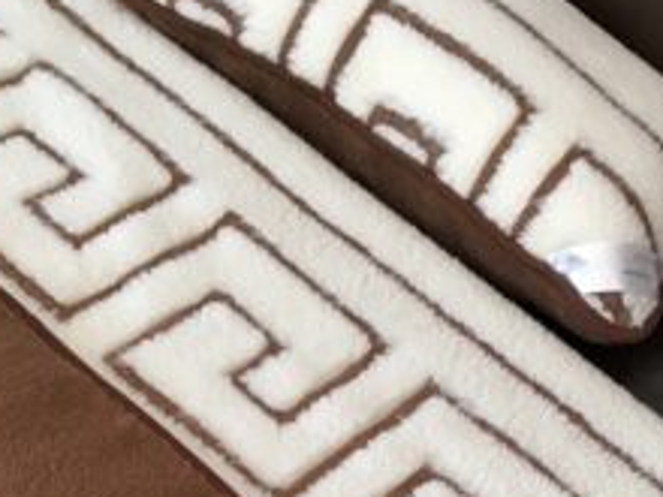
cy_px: 639
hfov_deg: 24.7
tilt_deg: -50.6
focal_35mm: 79
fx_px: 1513
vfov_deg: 17.5
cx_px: 380
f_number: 2.2
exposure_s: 1/33
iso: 50
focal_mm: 4.15
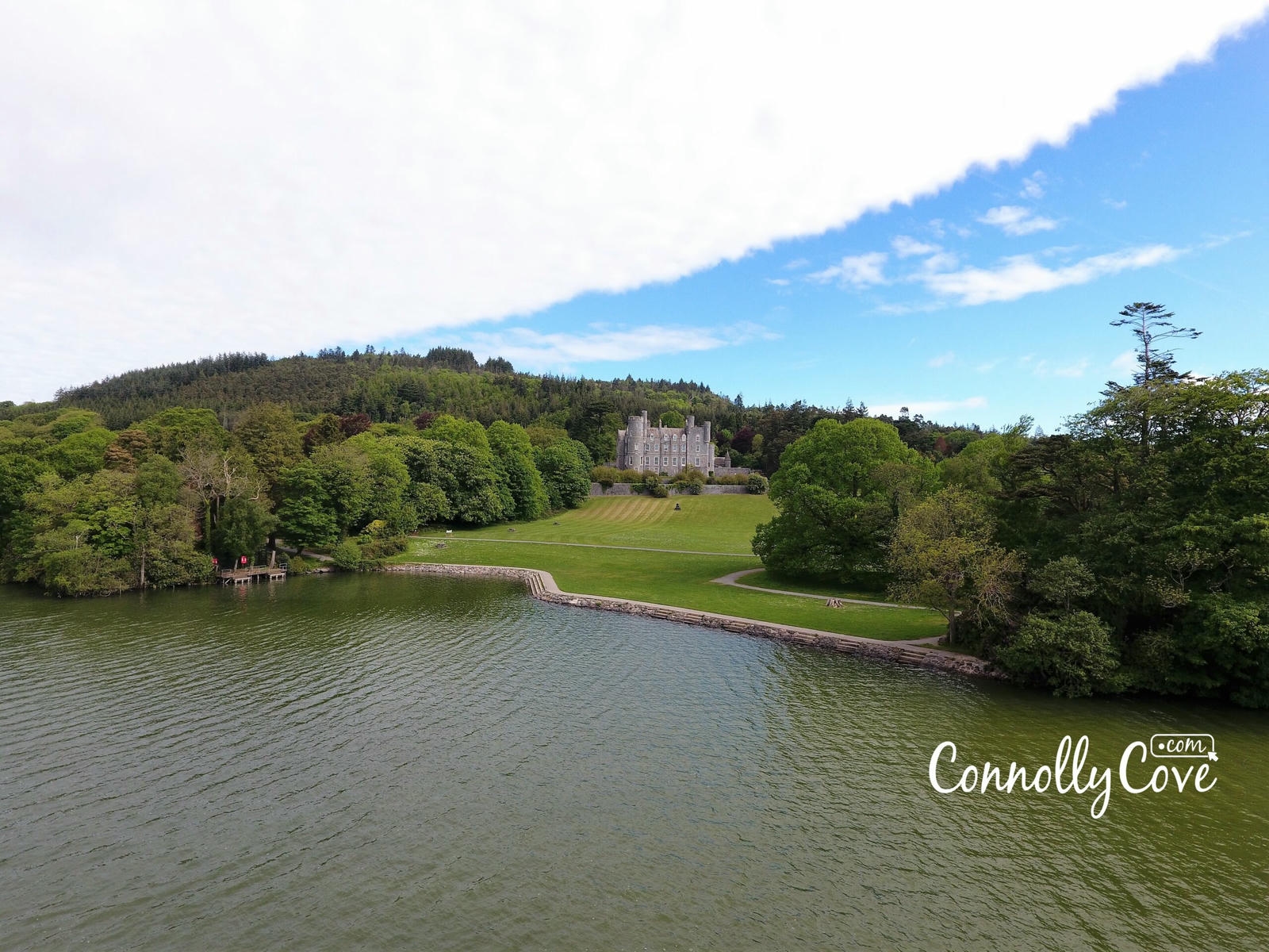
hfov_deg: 81.7
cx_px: 634
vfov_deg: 66.0
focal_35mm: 20
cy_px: 476
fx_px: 733
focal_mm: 3.61
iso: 100
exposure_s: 1/455
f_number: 2.8
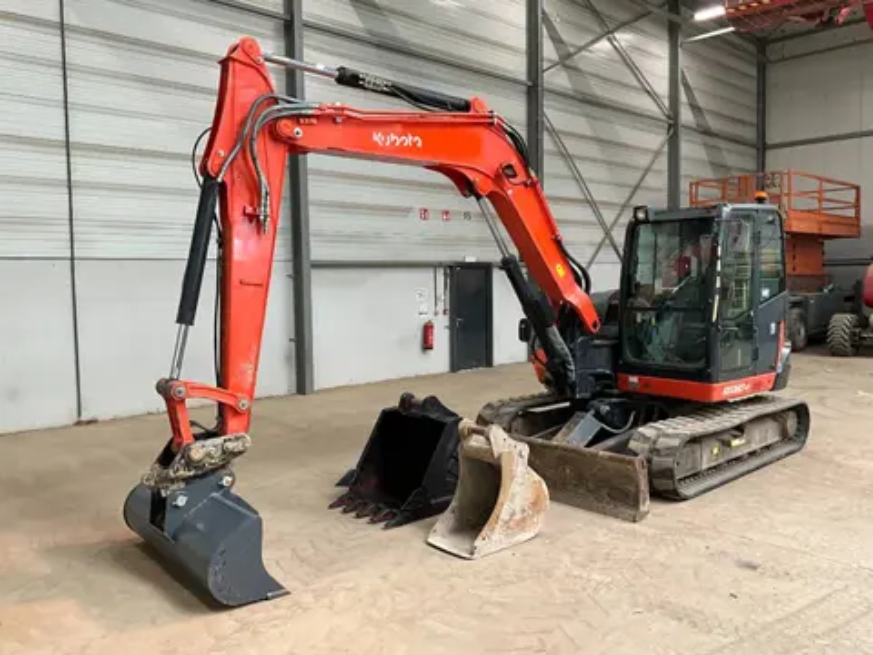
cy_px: 328
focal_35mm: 29
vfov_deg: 48.2
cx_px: 436
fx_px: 731
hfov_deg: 61.7
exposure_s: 1/60
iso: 80
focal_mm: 3
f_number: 1.8
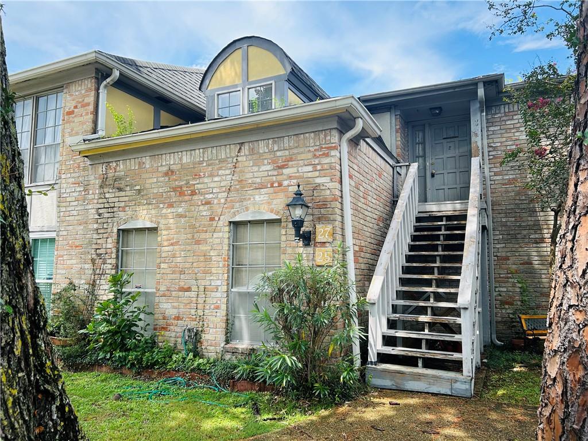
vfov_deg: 53.1
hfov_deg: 67.3
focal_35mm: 26
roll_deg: -0.3
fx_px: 442
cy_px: 220
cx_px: 294
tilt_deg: +6.3
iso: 50
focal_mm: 5.7
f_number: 1.5
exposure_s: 1/909
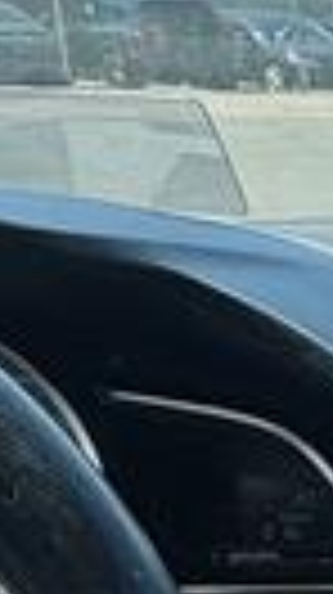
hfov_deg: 7.9
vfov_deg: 18.6
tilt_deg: -19.6
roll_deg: -3.4
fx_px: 1747
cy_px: 644
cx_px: 1256
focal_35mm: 111
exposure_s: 1/610
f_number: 2.2
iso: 50
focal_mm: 2.22
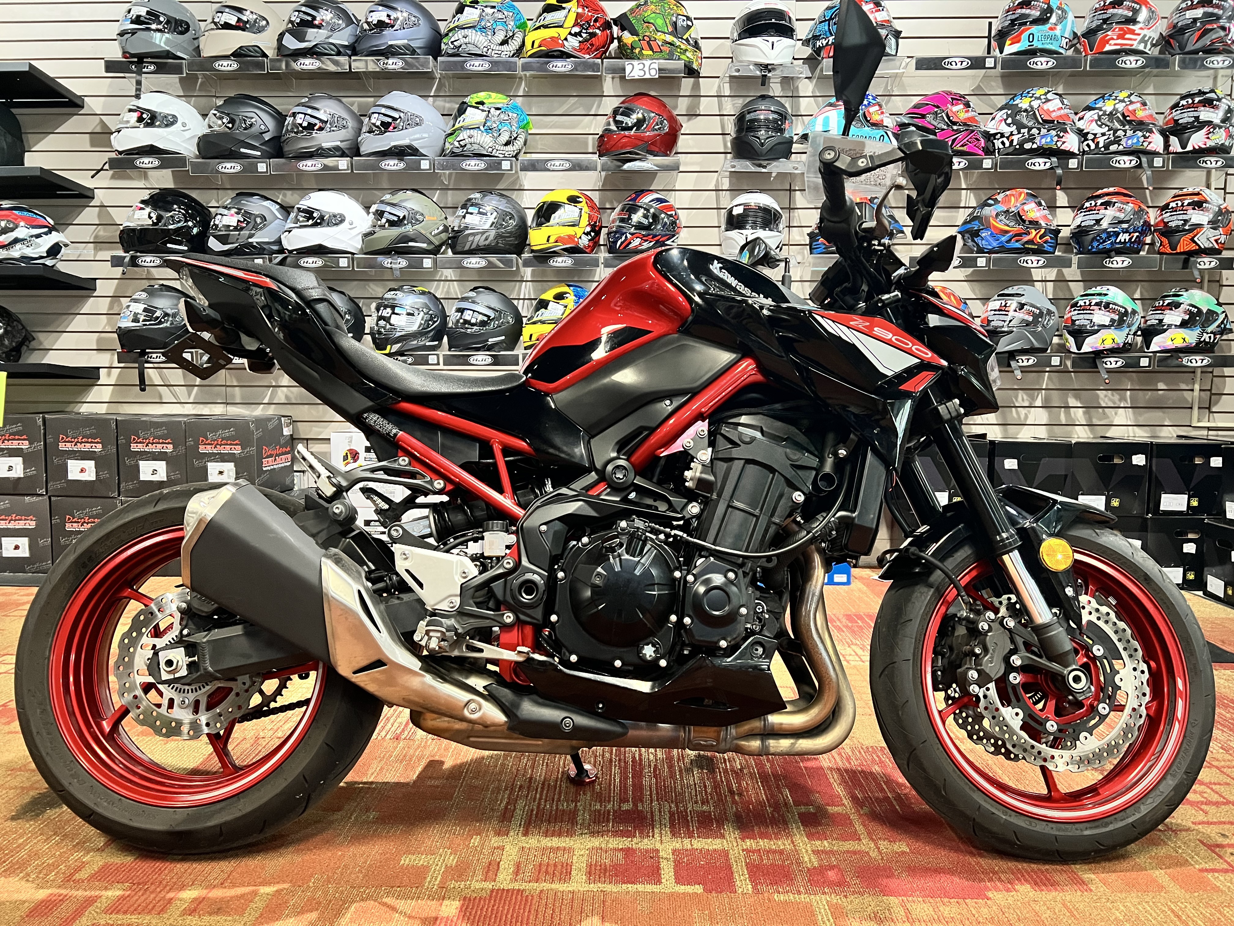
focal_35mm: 26
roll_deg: -1.3
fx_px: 927
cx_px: 617
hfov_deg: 67.3
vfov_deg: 53.1
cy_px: 463
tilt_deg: -6.0
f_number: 1.5
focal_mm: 5.7
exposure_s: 1/60
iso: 500
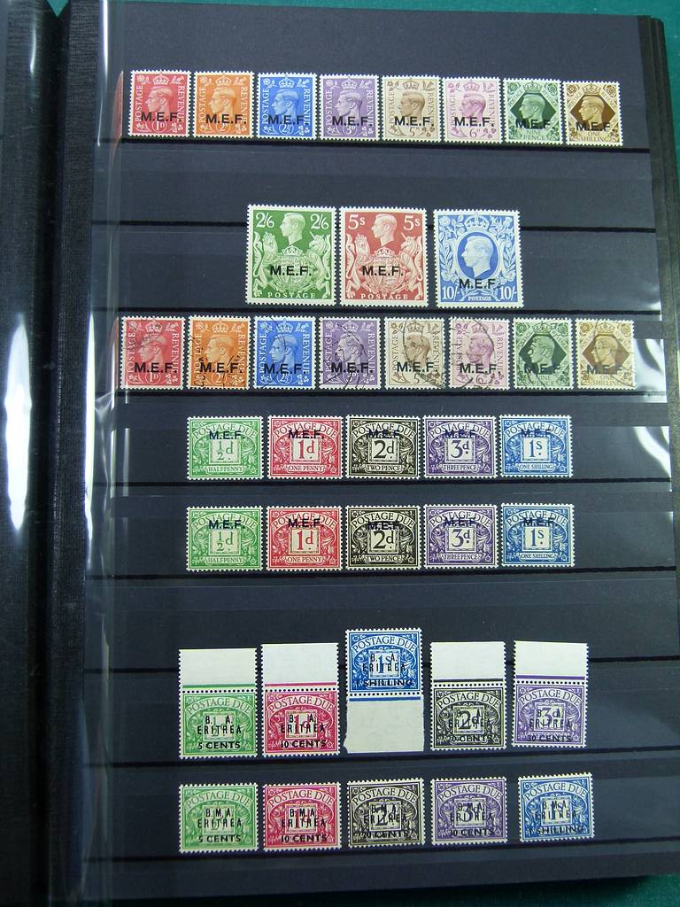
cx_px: 340
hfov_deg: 41.8
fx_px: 891
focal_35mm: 34
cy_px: 454
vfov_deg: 54.0
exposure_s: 1/60
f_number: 3
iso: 100
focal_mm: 6.1
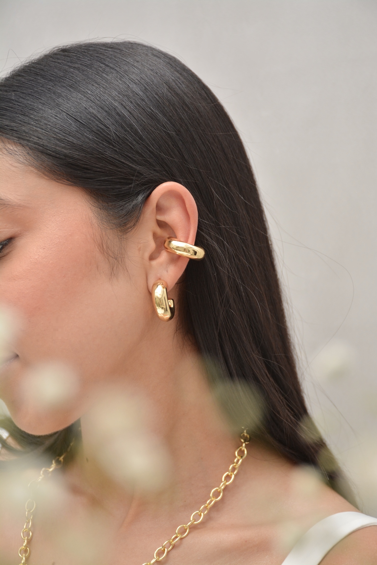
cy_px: 282
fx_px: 1461
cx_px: 188
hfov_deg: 14.7
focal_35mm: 93
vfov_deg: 21.9
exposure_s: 1/640
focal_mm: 62
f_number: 6.3
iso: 640
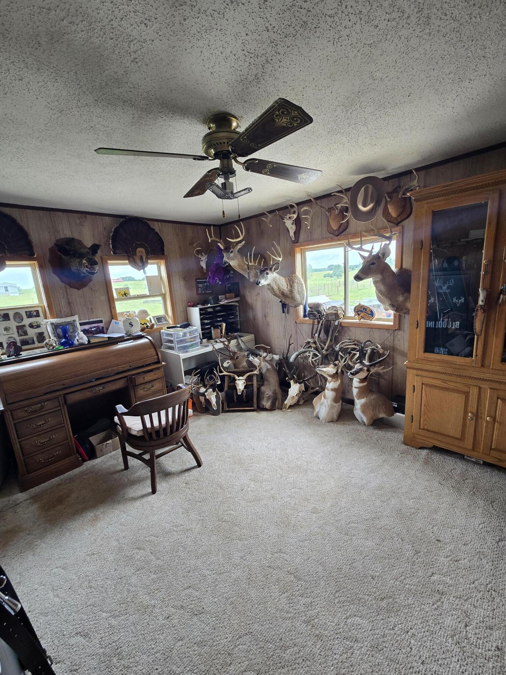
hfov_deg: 89.9
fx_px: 253
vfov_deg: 106.2
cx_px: 253
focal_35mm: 13
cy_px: 338
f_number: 2.2
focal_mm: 2.2
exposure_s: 1/60
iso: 100
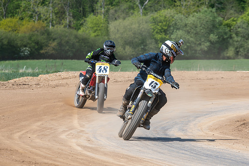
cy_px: 95
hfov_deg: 8.6
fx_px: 1647
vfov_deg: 5.8
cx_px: 150
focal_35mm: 238
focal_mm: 185
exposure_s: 1/200
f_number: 8
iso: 100
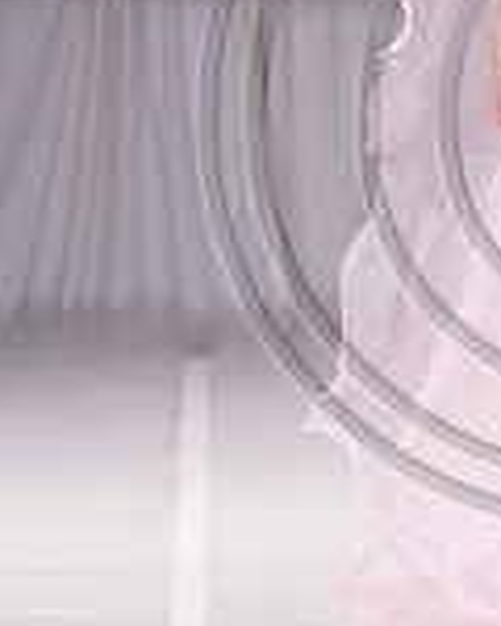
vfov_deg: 5.1
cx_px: 620
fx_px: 7025
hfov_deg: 4.1
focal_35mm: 379
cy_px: 113
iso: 2000
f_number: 5.6
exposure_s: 1/400
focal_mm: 135
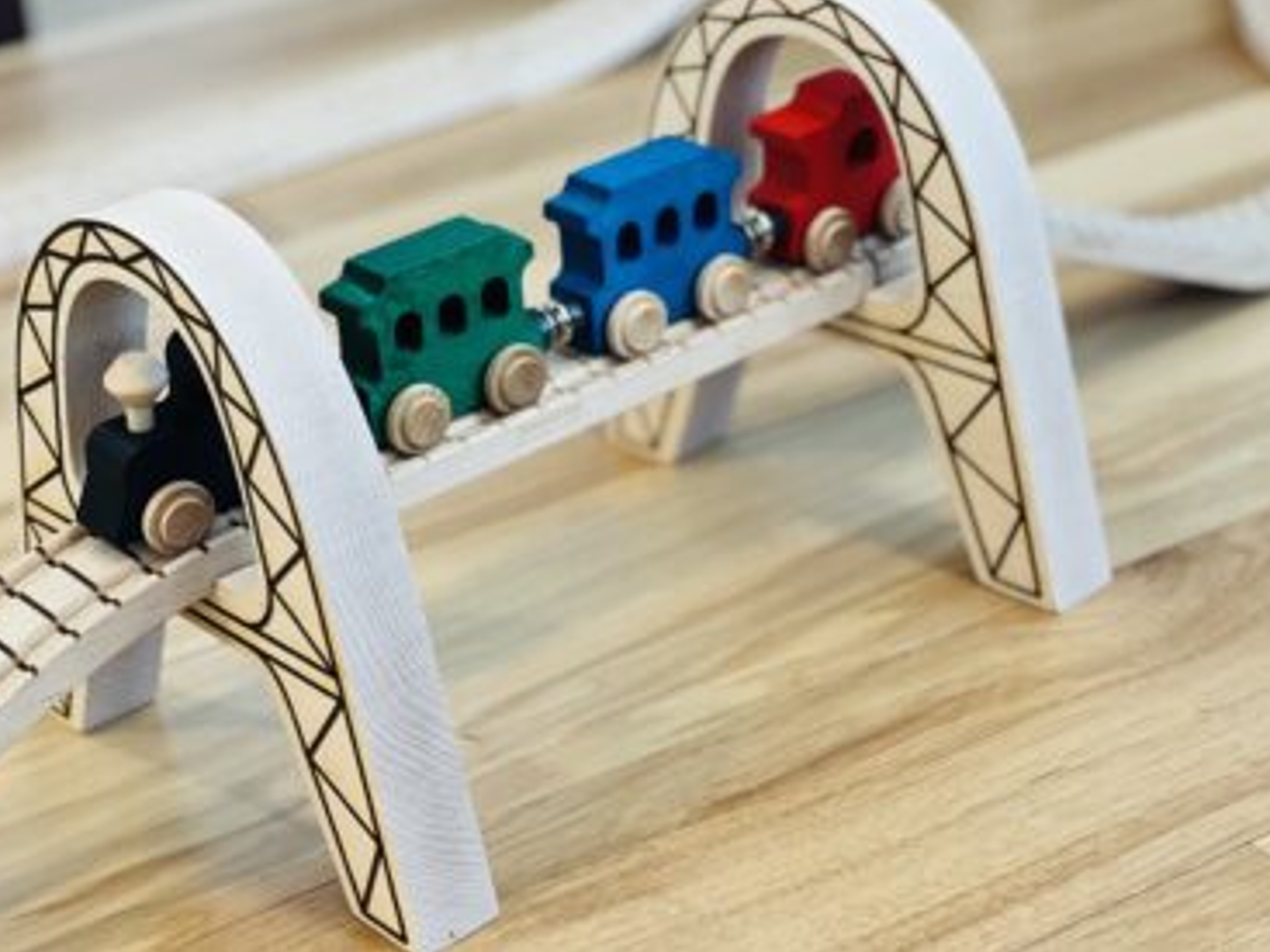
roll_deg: +4.0
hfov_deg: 23.3
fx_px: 3081
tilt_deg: -26.2
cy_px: 436
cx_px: 647
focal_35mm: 84
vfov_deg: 17.6
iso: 250
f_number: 2.8
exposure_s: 1/40
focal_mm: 9
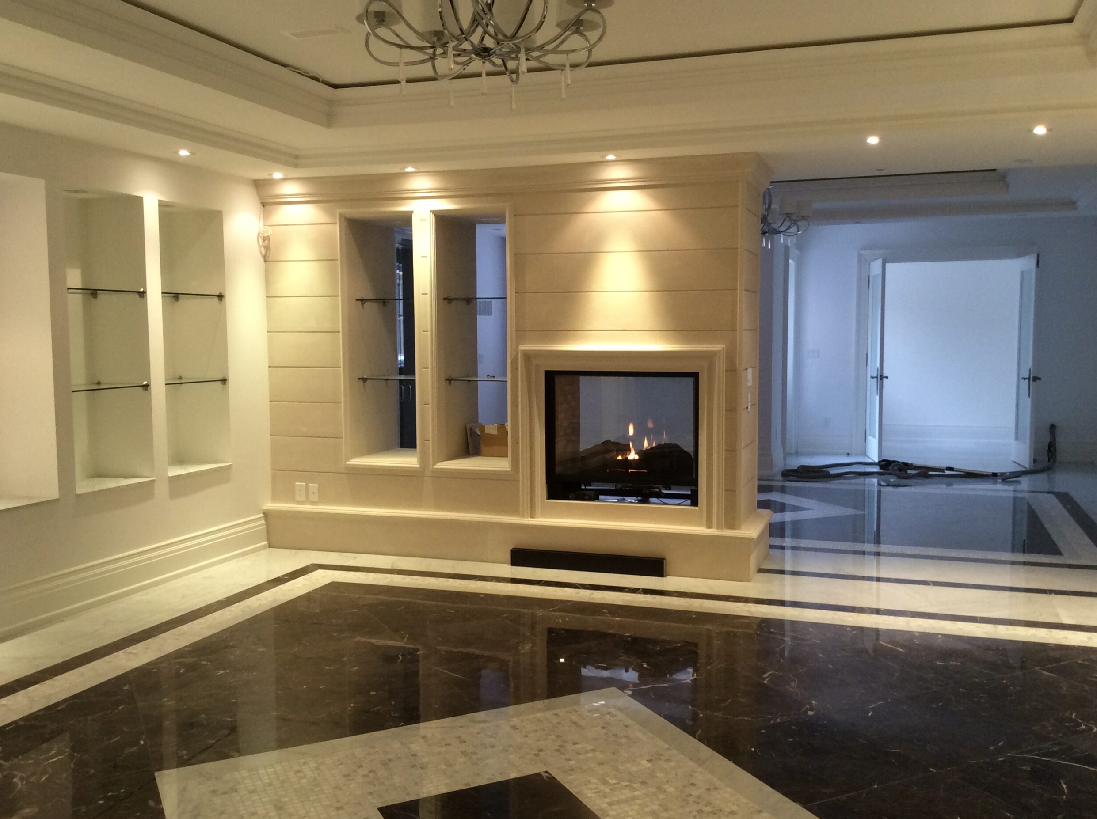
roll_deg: -0.3
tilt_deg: -5.9
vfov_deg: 42.8
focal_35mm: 33
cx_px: 549
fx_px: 1044
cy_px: 403
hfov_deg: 55.4
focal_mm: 3.3
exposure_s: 1/24
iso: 80
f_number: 2.4
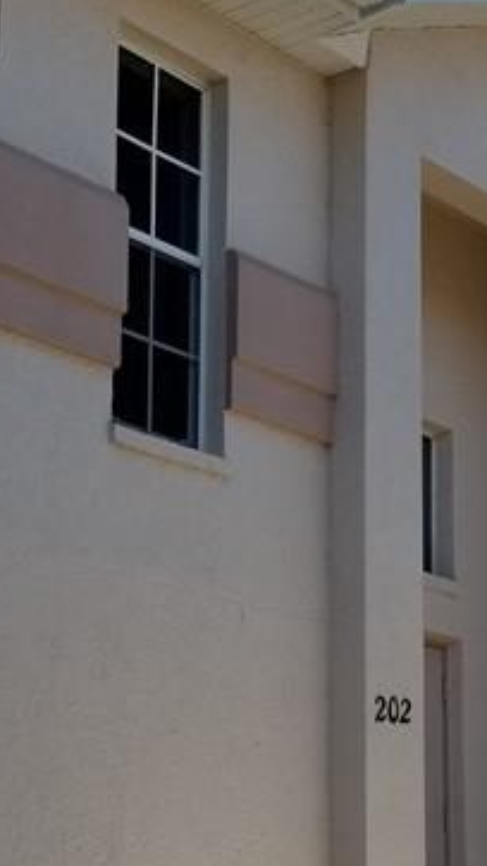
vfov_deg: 26.4
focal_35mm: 80
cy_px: 584
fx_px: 1838
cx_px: 165
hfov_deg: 15.1
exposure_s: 1/1648
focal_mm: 4.3
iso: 50
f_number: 1.7
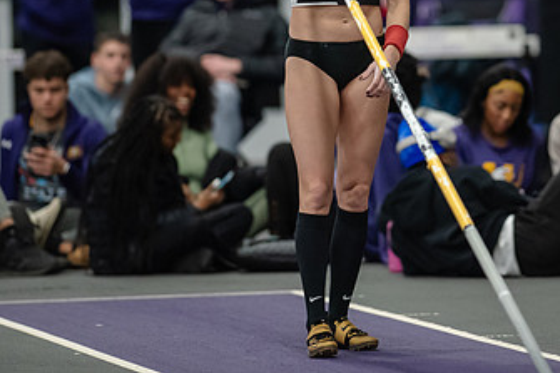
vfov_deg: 2.6
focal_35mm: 520
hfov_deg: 4.0
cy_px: 59
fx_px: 8085
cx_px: 391
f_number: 2.8
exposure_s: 1/400
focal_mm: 300
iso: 5000
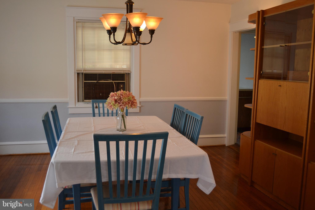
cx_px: 158
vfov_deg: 36.9
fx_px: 315
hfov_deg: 53.1
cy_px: 105
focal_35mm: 36
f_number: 4
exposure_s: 1/60
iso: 500
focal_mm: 24
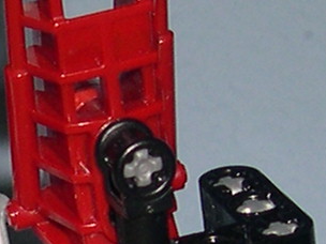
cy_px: 270
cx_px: -138
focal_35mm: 284
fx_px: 2675
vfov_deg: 5.2
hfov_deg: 6.9
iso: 100
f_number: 7.6
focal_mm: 8
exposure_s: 1/60
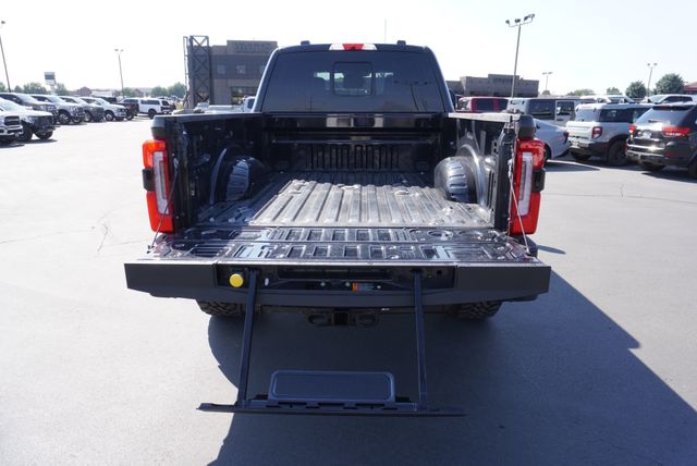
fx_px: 465
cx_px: 348
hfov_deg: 73.7
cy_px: 233
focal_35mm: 24
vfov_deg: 53.2
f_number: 6.3
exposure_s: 1/160
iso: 100
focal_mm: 16
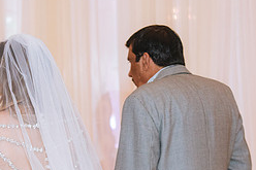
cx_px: 16
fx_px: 767
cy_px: 161
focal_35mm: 108
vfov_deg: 12.5
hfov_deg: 18.6
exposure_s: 1/320
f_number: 2.8
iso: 1600
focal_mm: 44
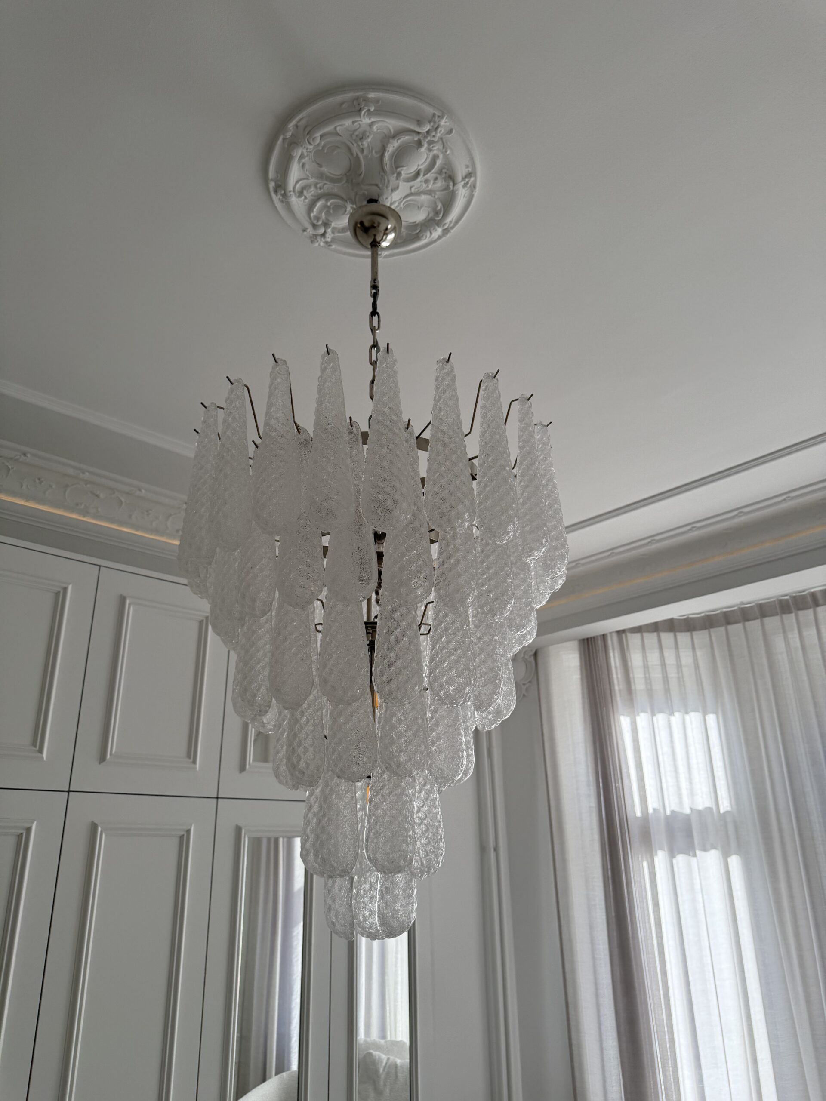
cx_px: 413
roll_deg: +1.1
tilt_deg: +22.3
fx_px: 764
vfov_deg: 71.6
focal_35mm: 24
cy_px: 550
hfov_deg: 56.8
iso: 125
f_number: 1.78
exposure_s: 1/822
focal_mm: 6.76
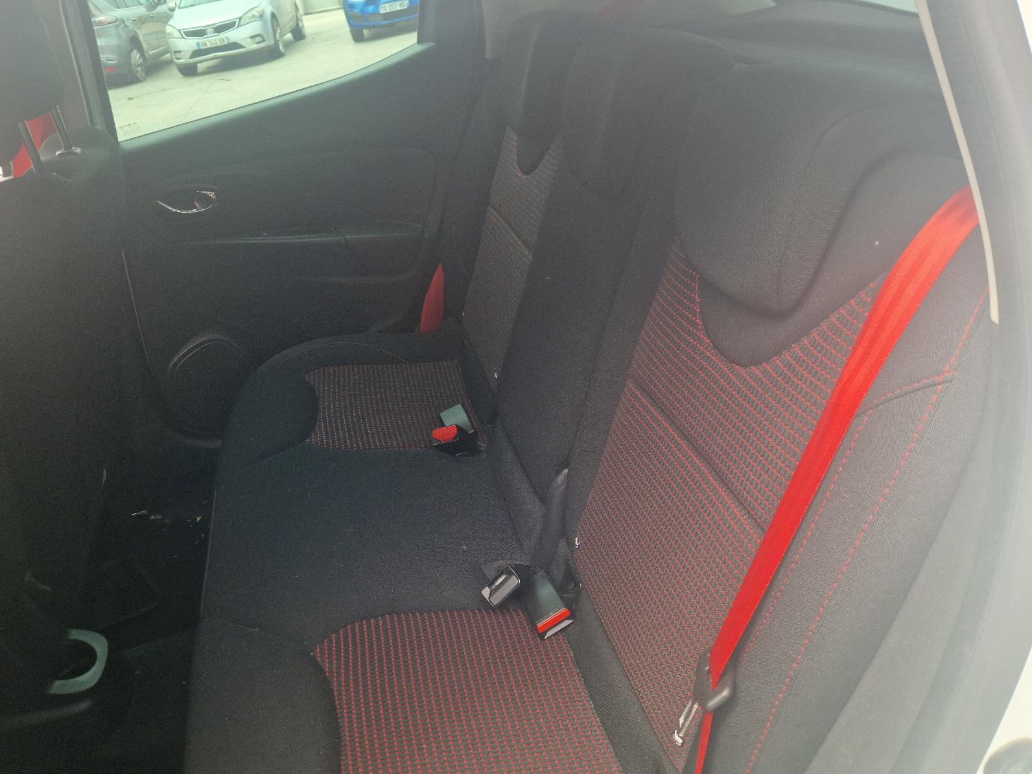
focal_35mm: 26
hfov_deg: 67.1
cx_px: 465
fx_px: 775
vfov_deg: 52.9
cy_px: 340
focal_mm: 5.4
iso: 50
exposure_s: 1/141
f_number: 1.8
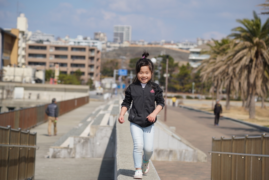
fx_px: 987
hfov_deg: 15.5
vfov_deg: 10.4
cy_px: 90
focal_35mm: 132
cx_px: 134
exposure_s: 1/800
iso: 100
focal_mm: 132
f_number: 5.6
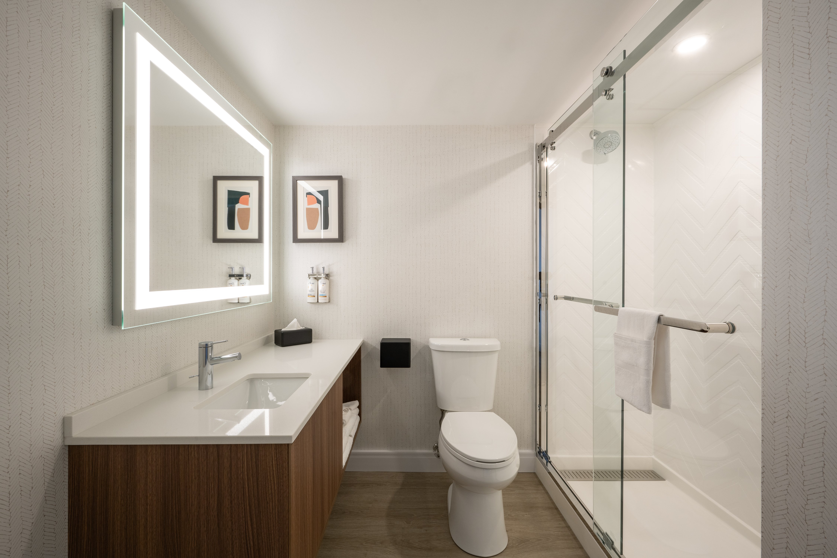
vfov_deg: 77.3
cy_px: 279
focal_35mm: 15
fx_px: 349
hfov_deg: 100.4
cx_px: 418
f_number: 14
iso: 160
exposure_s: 1/1.67
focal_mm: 15
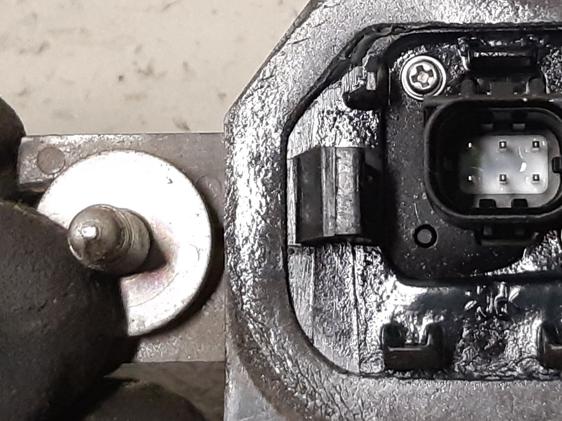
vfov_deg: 37.7
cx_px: 410
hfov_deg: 47.5
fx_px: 617
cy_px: 209
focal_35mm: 38
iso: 250
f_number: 1.7
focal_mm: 3.93
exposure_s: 1/50
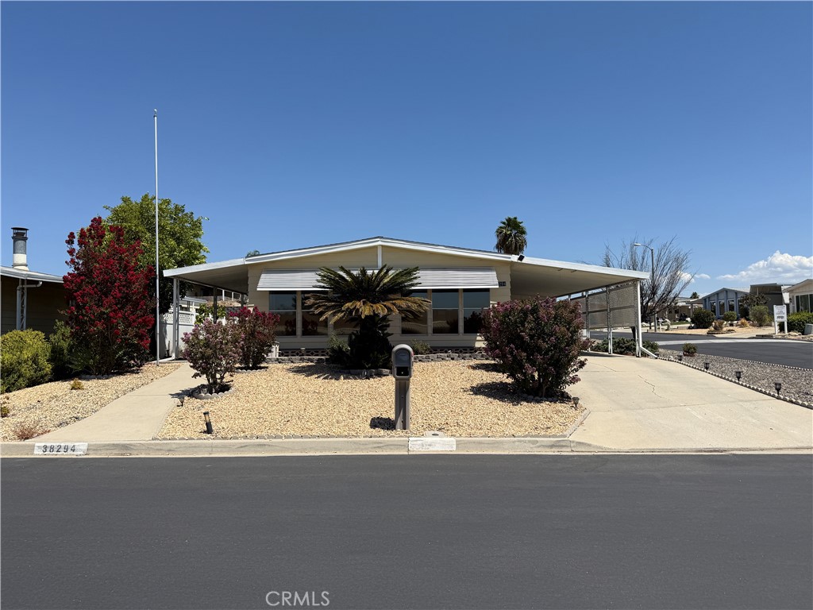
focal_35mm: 24
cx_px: 406
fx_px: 564
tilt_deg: +3.6
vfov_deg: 56.8
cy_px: 305
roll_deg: +0.2
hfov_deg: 71.6
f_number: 1.78
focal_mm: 6.76
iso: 80
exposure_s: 1/6711
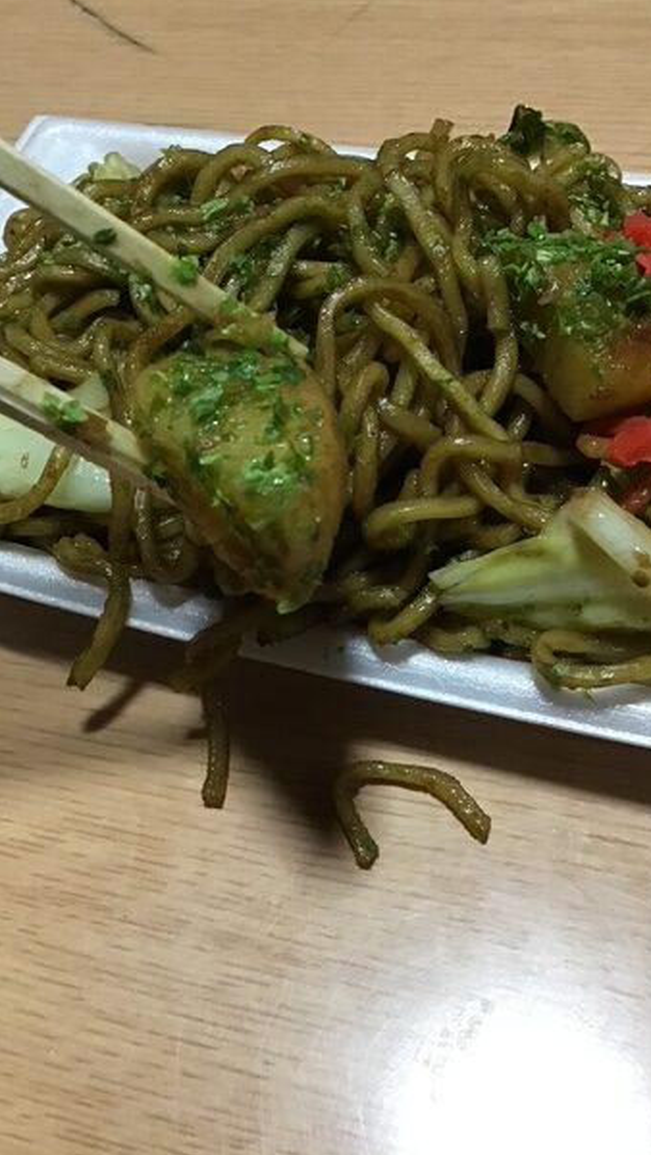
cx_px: 306
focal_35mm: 36
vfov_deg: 55.3
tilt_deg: -55.6
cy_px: 554
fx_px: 1104
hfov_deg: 32.9
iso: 125
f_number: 2.4
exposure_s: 1/30
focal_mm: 3.3
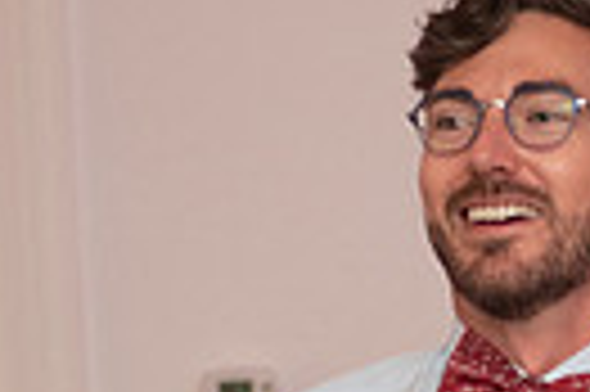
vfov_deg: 3.5
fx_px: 6384
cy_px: 531
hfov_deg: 5.3
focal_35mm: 390
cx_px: 450
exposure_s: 1/200
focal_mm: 70
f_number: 3.2
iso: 1600
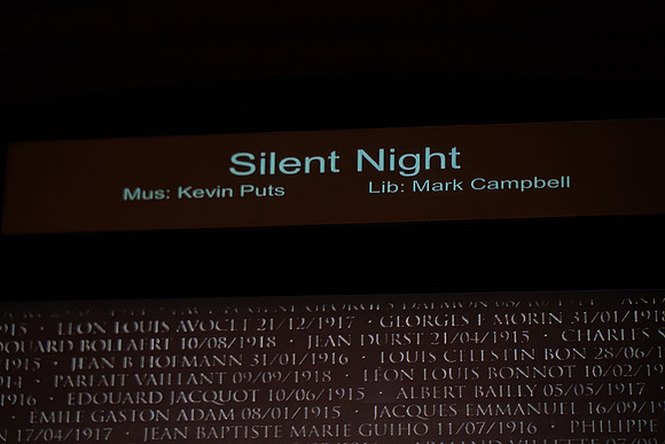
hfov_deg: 20.2
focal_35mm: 101
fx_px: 1866
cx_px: 332
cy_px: 222
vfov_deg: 13.6
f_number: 3.2
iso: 10000
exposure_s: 1/500
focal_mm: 101
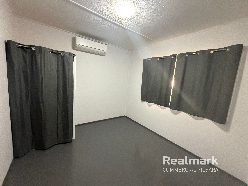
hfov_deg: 102.1
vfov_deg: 85.7
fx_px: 100
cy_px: 93
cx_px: 124
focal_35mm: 14
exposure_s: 1/50
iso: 500
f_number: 2.2
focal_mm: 2.22
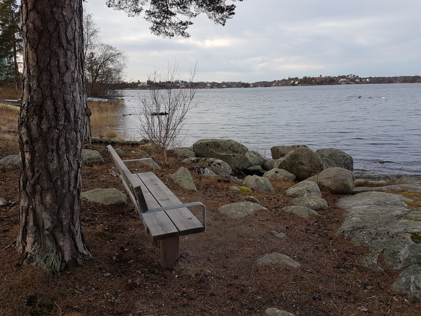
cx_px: 210
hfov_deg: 67.3
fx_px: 316
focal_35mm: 26
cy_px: 158
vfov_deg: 53.1
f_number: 1.7
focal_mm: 4.2
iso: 40
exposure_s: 1/456
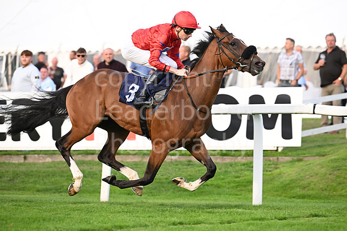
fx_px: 1784
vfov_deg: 7.4
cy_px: 116
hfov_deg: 11.1
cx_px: 174
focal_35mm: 185
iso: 1250
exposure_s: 1/1600
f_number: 4
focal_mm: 185
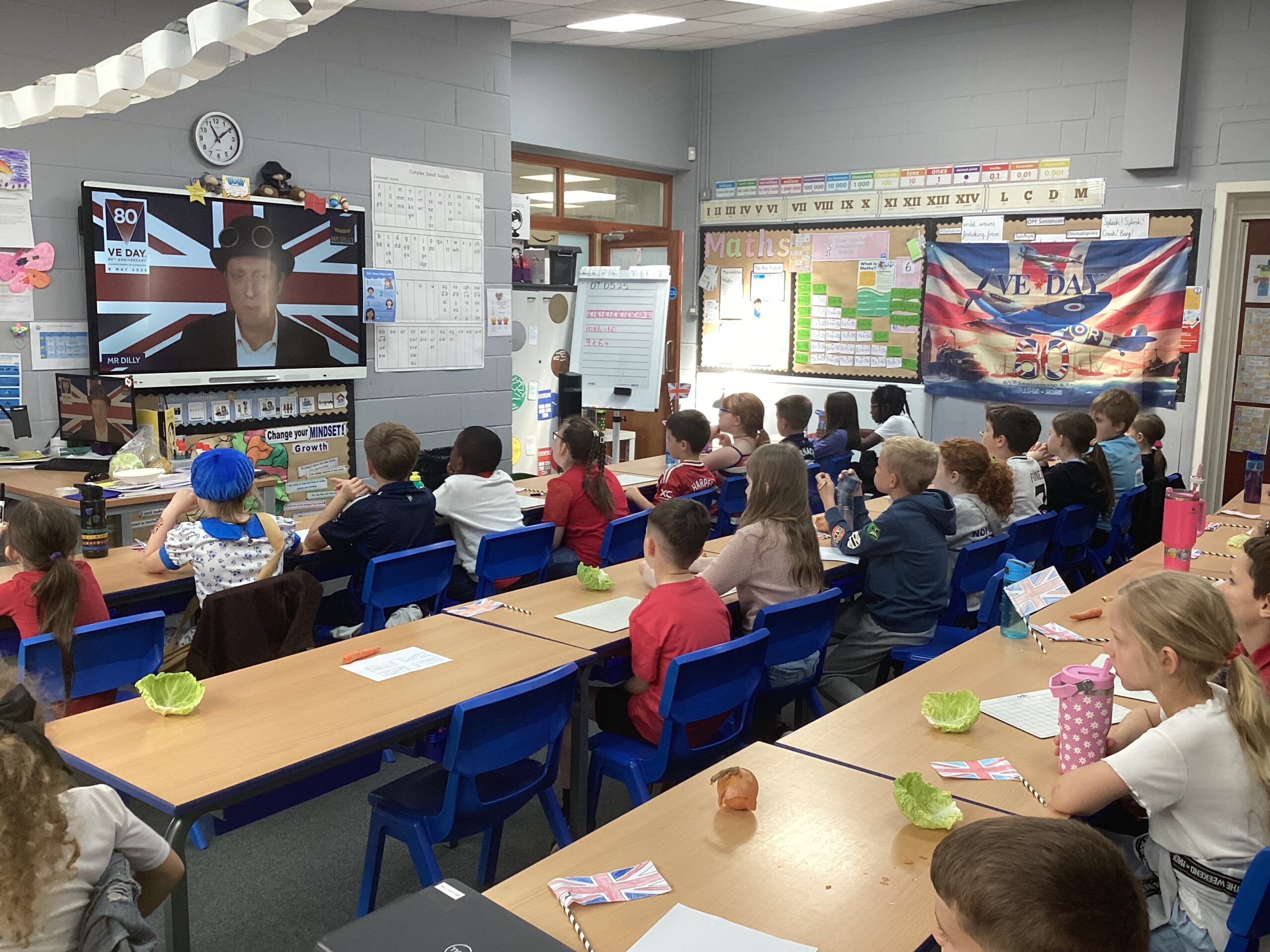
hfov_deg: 58.4
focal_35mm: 31
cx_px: 635
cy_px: 476
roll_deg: -0.5
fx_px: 1137
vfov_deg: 45.4
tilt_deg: -9.6
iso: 100
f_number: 2.4
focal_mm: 3.3
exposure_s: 1/100
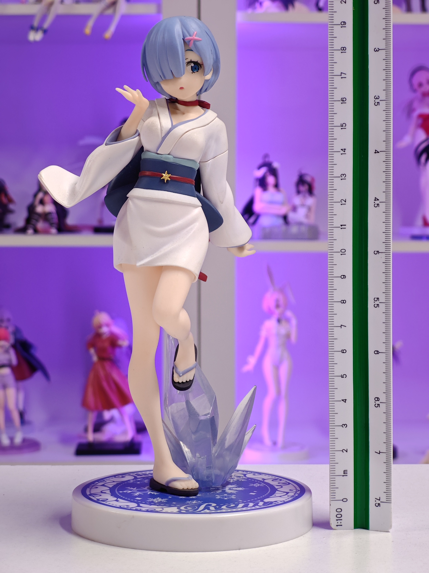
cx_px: 214
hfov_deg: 18.4
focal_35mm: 80
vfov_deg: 24.4
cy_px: 286
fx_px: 1322
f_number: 2.4
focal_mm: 7.48
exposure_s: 1/17.8
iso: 400
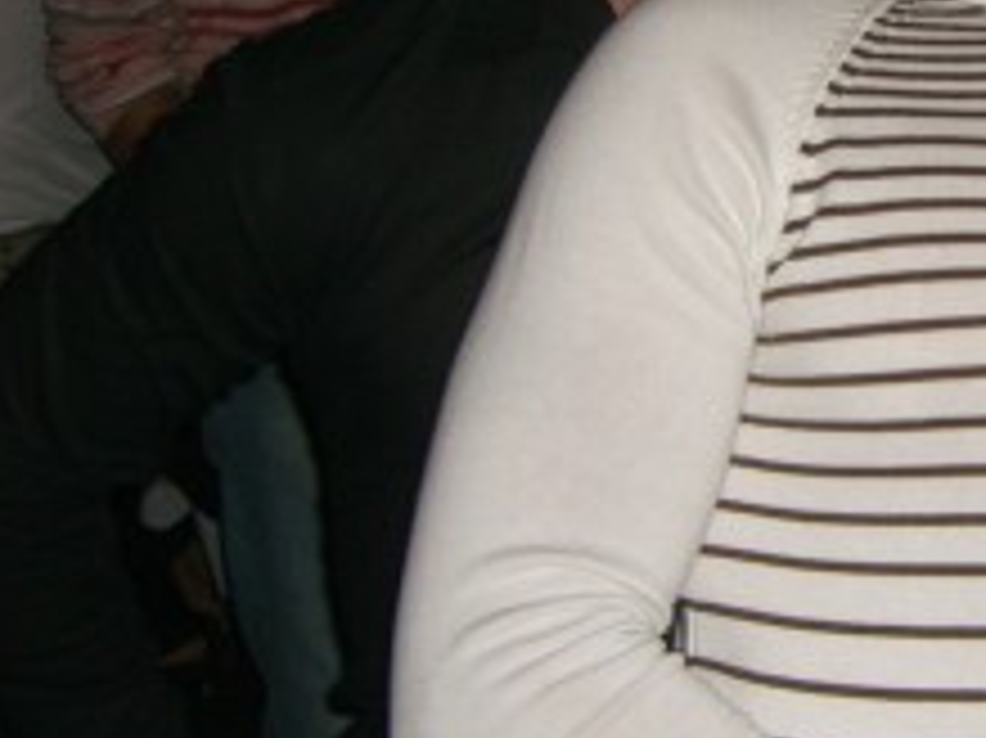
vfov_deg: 14.2
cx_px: 1229
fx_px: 2961
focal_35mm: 104
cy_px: 220
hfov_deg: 17.9
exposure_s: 1/60
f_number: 2.8
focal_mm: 7.9
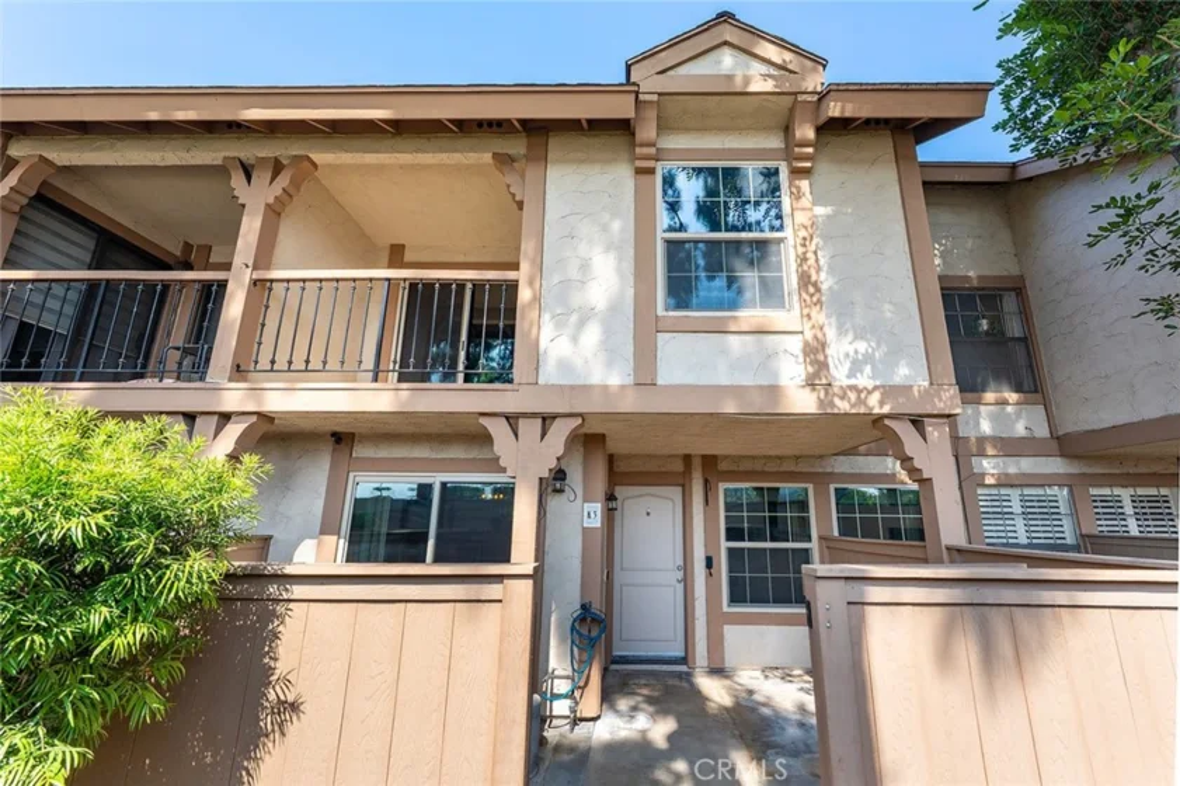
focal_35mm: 12
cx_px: 590
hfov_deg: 112.6
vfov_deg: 90.0
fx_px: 393
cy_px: 393
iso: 250
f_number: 5.6
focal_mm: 12
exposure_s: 1/500
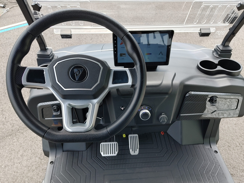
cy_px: 92
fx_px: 183
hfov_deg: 67.3
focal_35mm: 26
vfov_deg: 53.1
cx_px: 122
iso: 50
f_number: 1.8
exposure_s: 1/350
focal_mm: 4.81
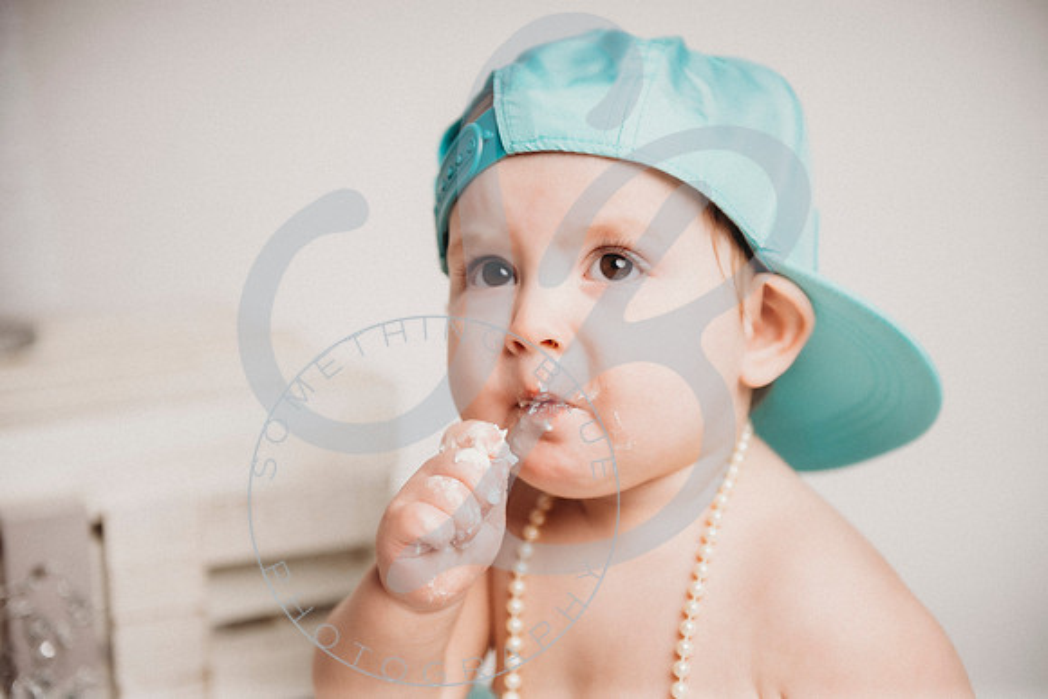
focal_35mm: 60
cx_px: 524
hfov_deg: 33.4
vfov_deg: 22.6
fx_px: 1747
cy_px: 350
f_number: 2.8
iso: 100
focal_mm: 60
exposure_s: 1/400
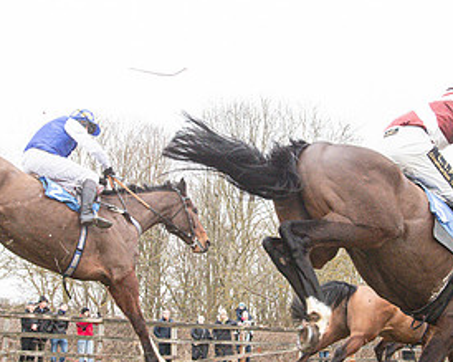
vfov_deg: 32.0
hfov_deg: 39.5
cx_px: 261
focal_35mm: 47
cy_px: 202
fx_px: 630
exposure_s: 1/1600
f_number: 6.3
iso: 2000
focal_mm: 20
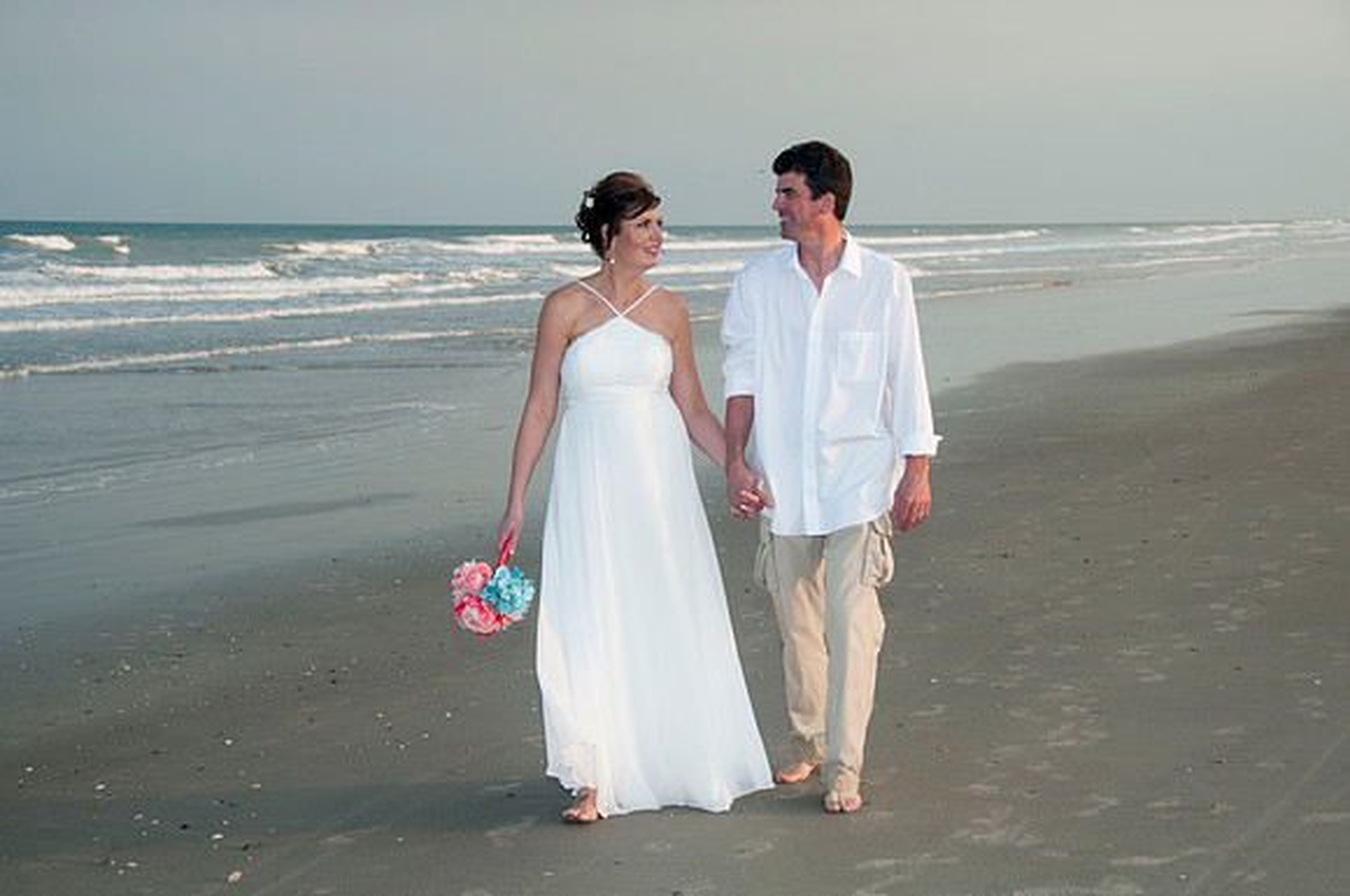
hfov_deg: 29.4
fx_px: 2574
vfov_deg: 19.7
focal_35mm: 69
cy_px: 448
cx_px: 659
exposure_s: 1/250
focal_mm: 44
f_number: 5.6
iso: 100
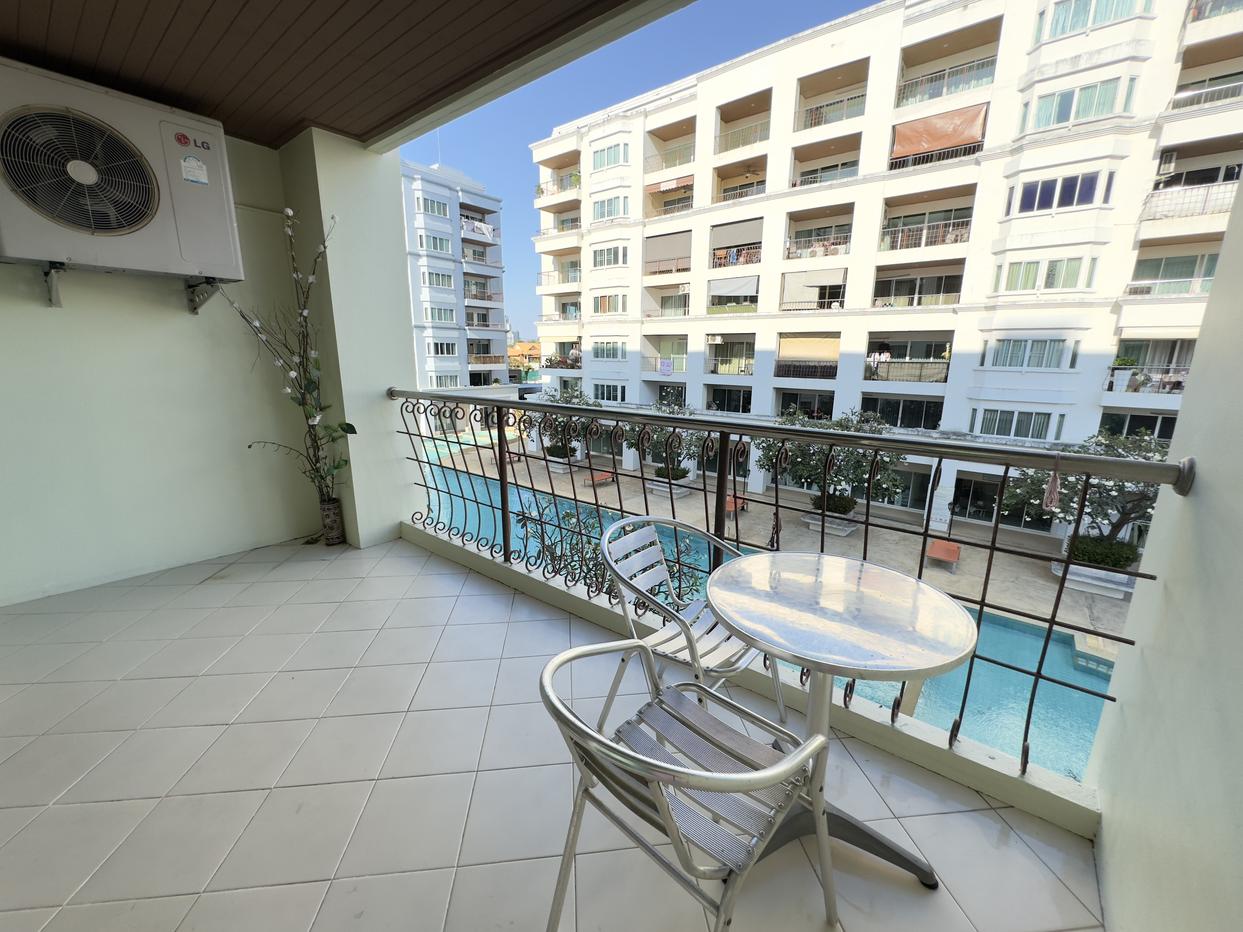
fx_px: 503
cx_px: 622
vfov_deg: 85.7
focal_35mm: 14
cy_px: 466
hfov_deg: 102.1
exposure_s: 1/525
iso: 40
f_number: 2.2
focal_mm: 2.22
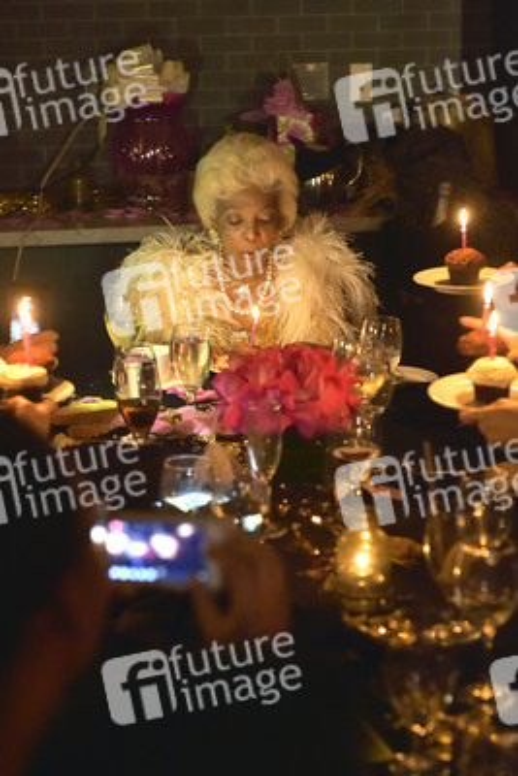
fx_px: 1509
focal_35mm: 70
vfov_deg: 28.8
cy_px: 388
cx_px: 259
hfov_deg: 19.5
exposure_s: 1/125
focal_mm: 70
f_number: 3.5
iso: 2500
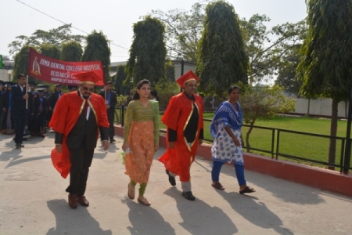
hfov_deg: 57.2
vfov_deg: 40.0
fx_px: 323
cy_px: 118
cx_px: 176
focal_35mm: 33
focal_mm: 22
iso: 100
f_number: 10
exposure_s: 1/200
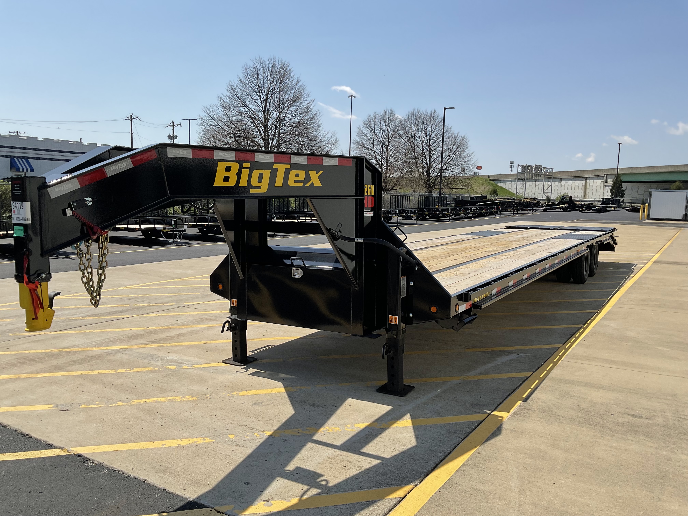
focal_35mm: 29
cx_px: 344
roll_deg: -2.7
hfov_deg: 61.7
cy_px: 258
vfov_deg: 48.2
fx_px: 576
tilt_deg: -7.3
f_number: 1.8
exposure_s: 1/2959
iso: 16
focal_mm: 3
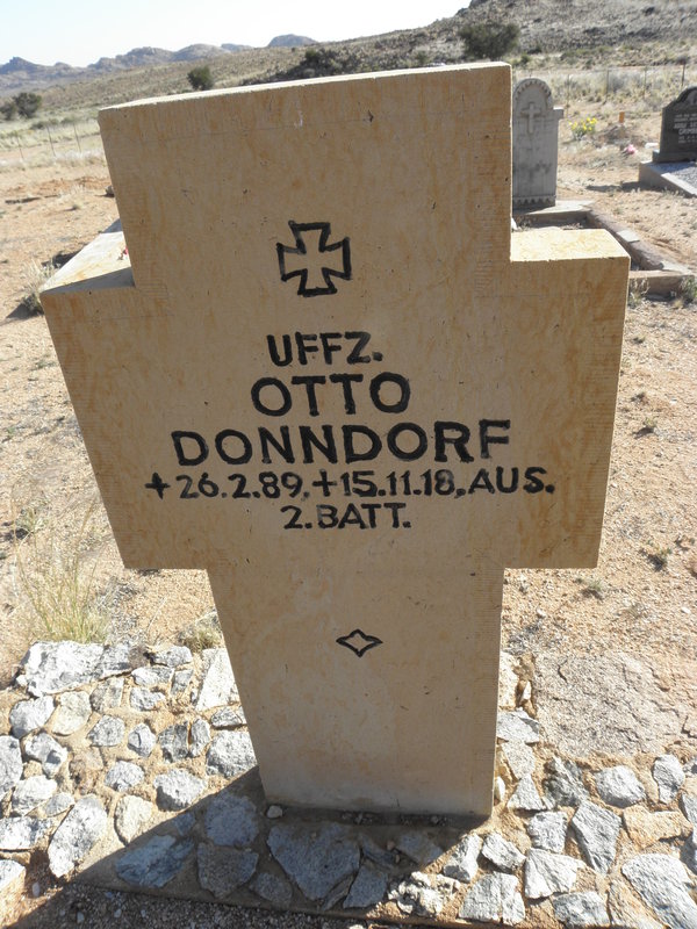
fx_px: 698
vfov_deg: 67.3
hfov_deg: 53.1
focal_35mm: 26
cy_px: 464
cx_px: 348
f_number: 5.6
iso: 64
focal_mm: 4.6
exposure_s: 1/160
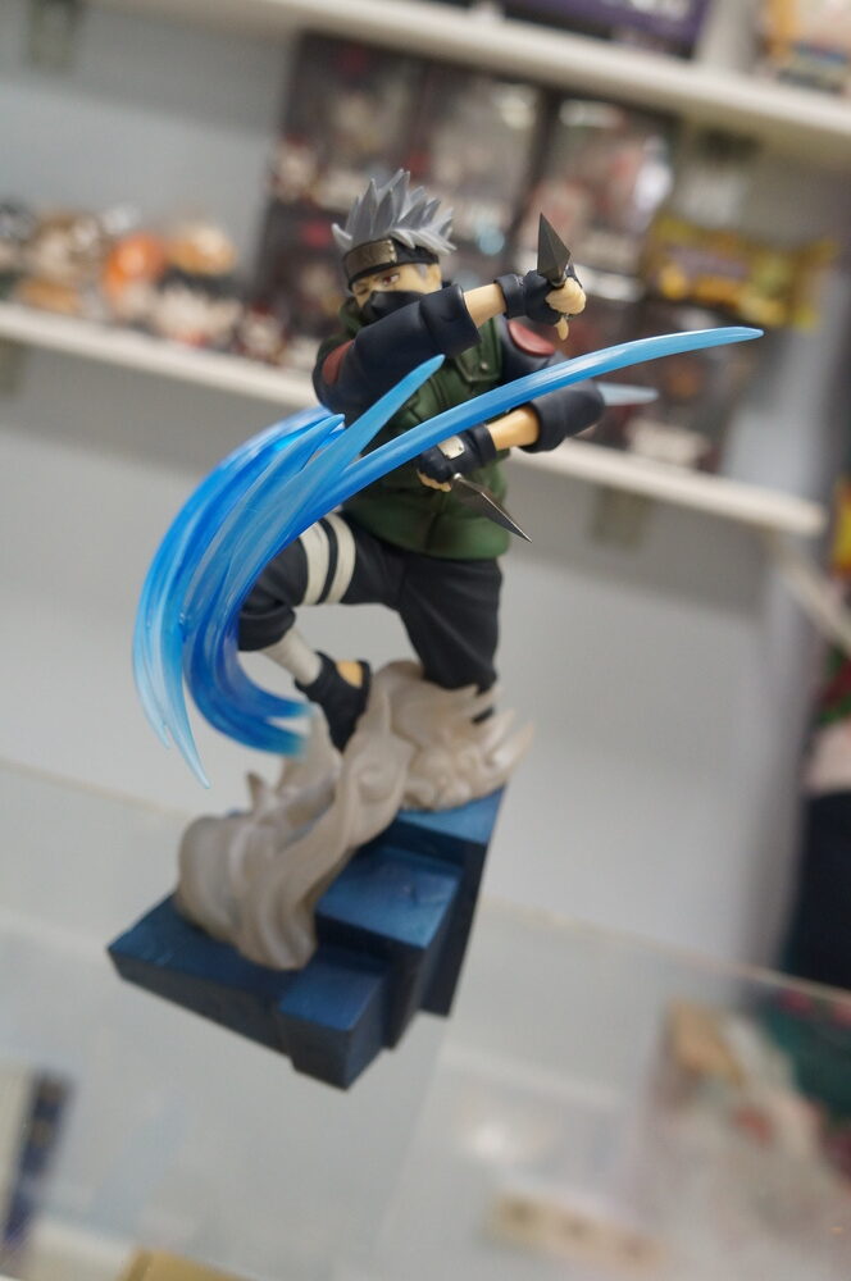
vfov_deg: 59.6
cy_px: 640
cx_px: 426
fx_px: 1120
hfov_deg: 41.6
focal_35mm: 32
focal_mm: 21
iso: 1250
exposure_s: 1/60
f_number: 4
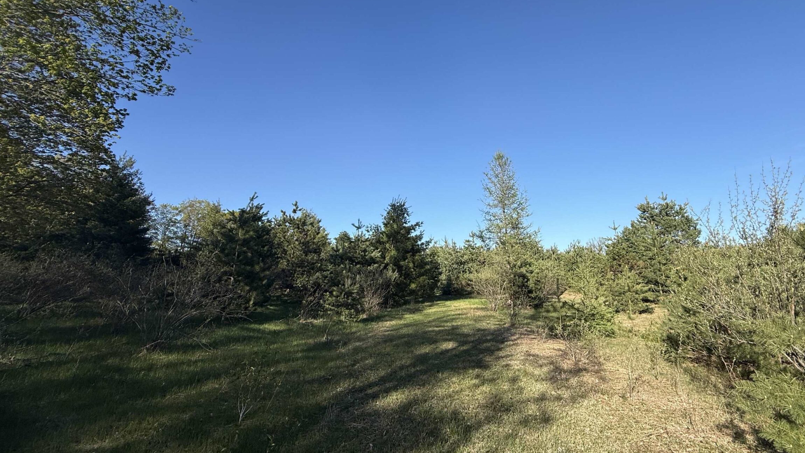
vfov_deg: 63.4
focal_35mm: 17
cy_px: 183
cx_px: 448
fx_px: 363
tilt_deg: +16.1
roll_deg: +1.9
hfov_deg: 95.5
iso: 50
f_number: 2.2
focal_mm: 2.22
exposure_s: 1/1497
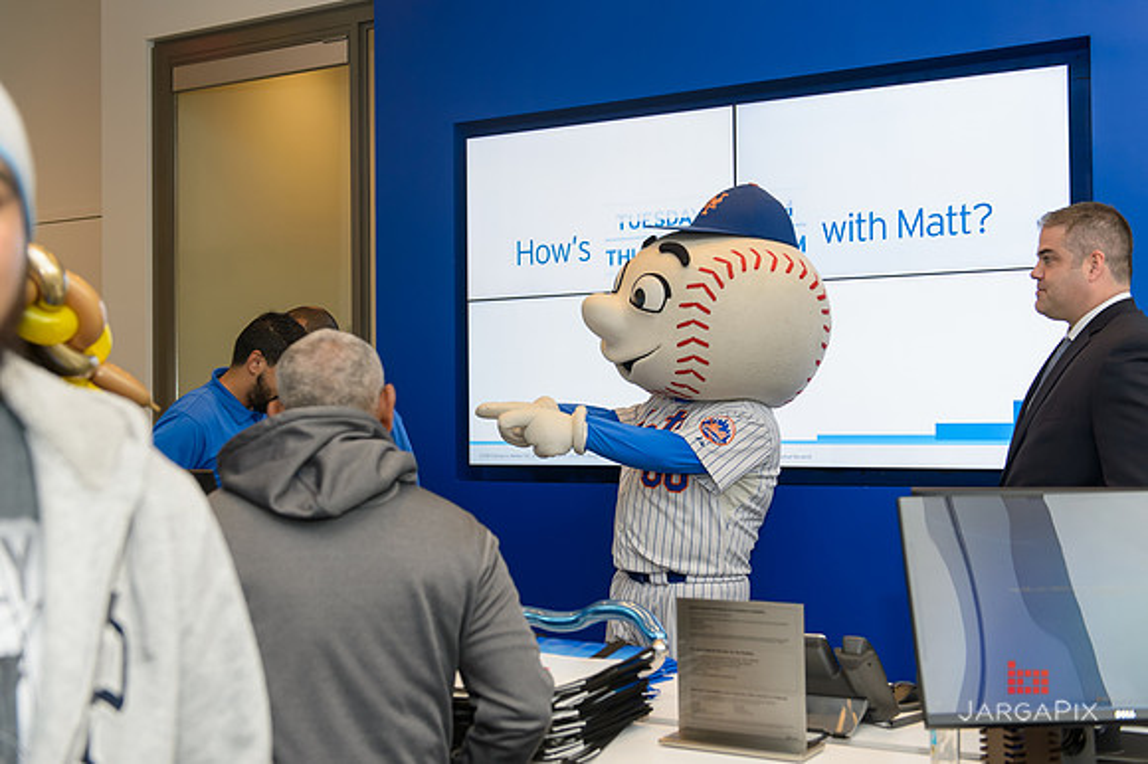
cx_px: 574
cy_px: 382
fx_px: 1402
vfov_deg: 30.5
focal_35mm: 44
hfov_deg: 44.5
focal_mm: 44
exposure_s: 1/160
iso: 640
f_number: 3.5
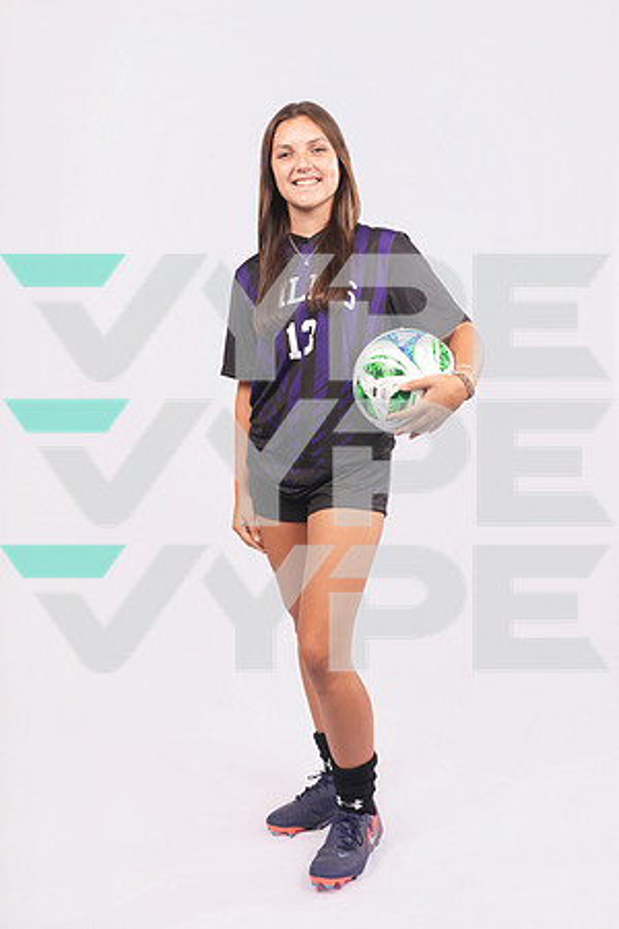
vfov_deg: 48.5
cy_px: 464
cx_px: 310
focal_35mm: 40
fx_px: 1032
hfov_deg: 33.4
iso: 160
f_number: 7.1
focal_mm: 40
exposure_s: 1/200
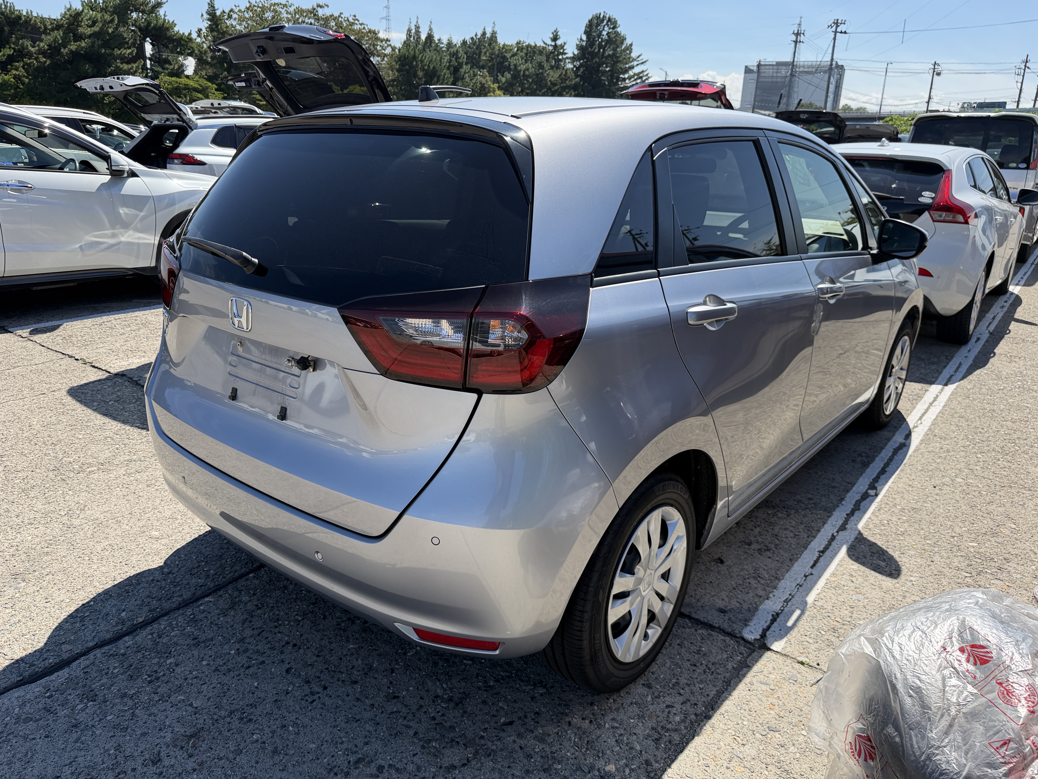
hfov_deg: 71.6
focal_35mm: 24
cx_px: 519
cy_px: 390
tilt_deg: -16.4
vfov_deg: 56.8
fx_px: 720
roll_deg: -2.0
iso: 100
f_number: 1.78
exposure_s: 1/3953
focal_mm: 6.76
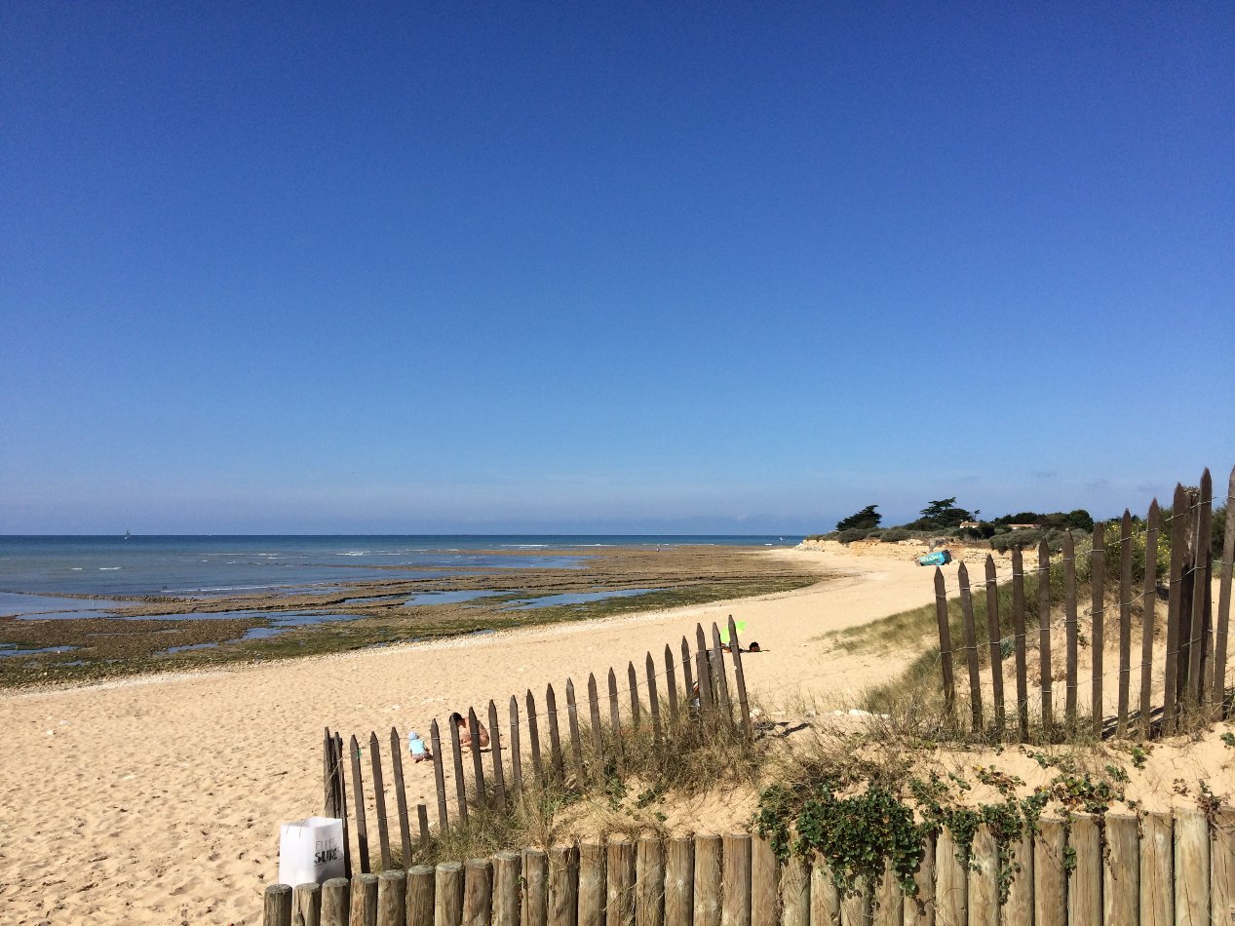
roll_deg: -0.9
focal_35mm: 29
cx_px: 618
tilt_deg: +6.3
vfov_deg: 48.2
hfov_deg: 61.7
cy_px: 463
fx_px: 1035
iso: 32
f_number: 2.2
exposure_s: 1/3425
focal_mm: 4.15
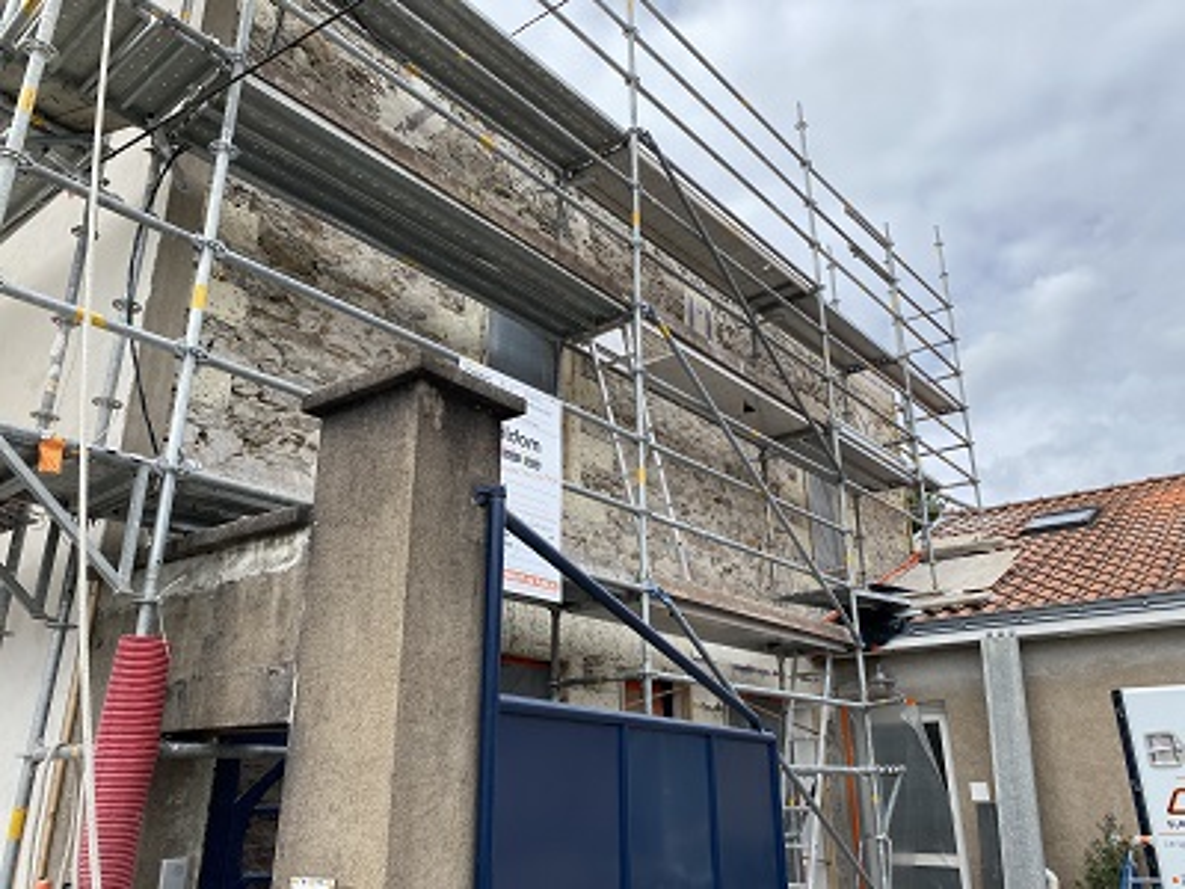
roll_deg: +0.6
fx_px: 890
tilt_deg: +21.6
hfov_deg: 67.3
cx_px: 592
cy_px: 444
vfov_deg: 53.1
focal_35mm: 26
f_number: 1.8
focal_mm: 4.25
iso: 32
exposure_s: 1/2625
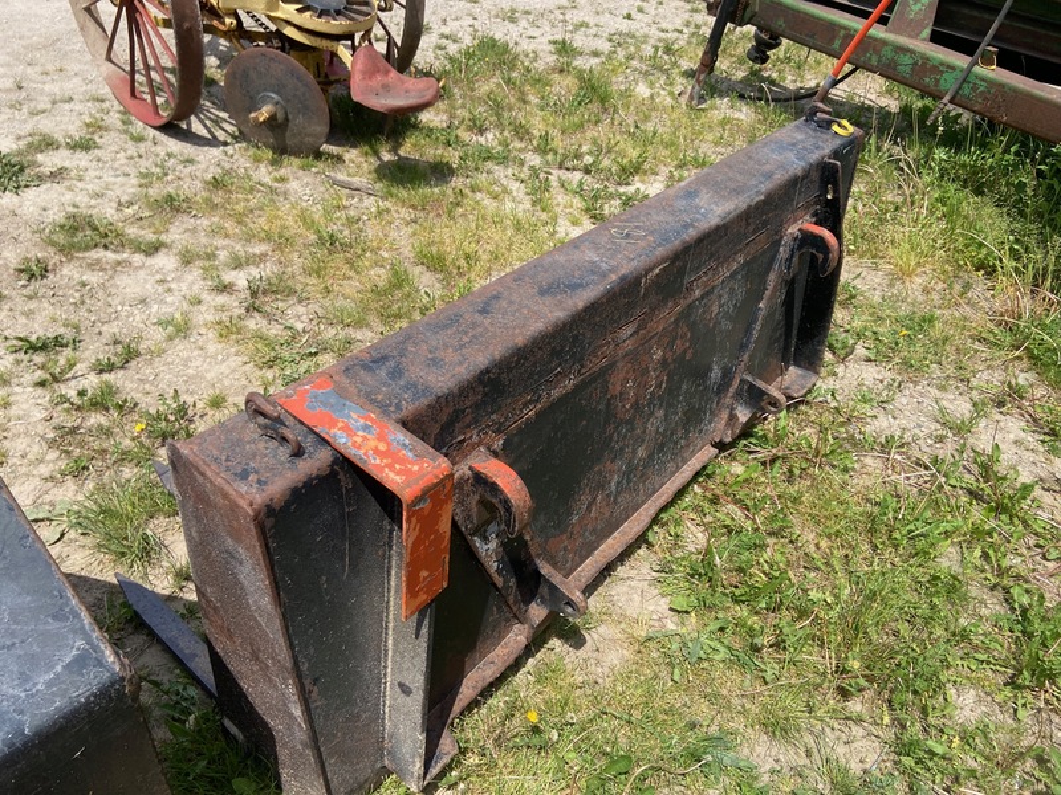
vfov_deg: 53.1
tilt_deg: -40.7
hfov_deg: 67.3
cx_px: 530
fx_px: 797
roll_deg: -5.2
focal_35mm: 26
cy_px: 398
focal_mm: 4.25
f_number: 1.8
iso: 32
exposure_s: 1/2513
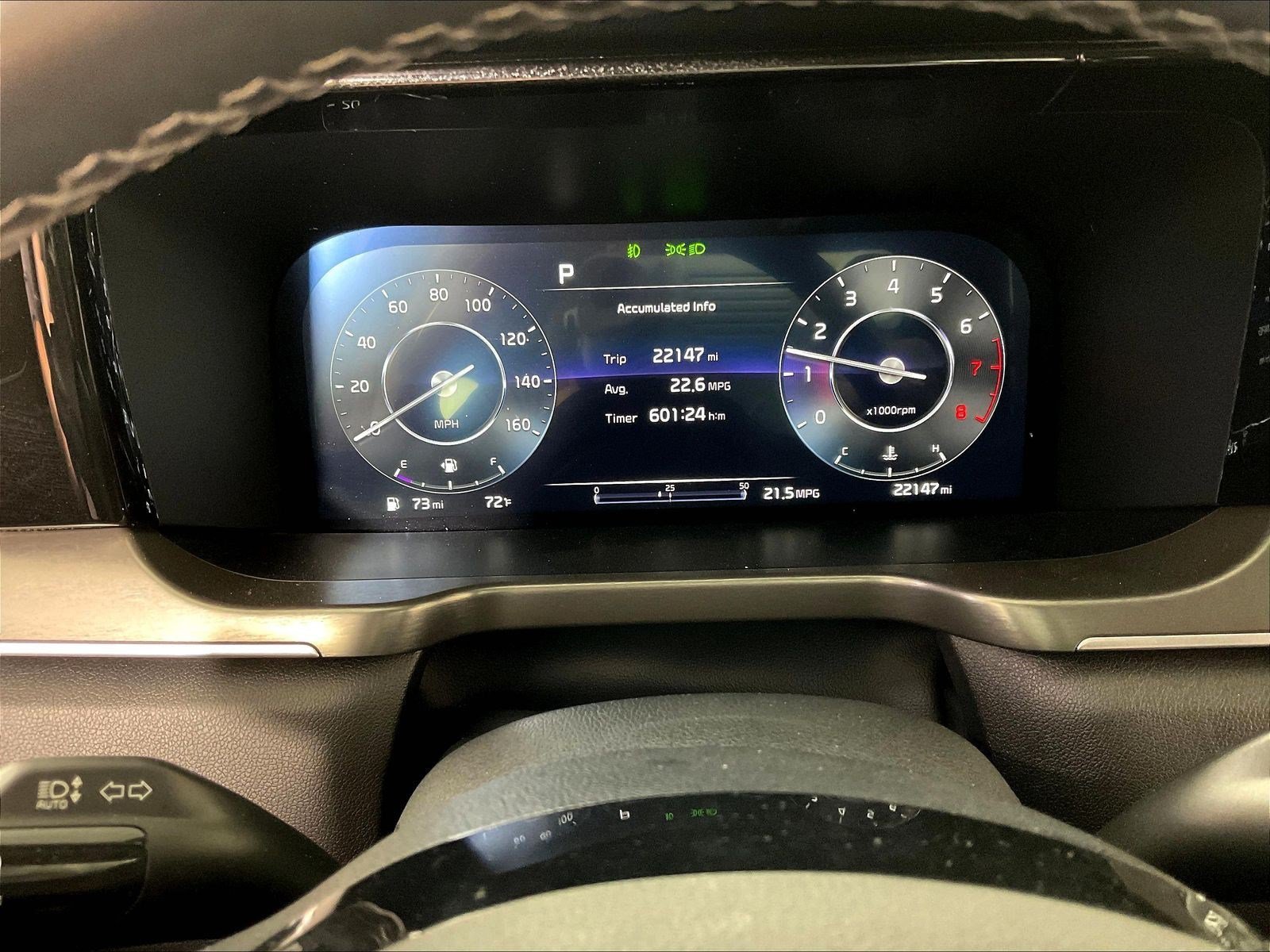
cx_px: 635
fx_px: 1064
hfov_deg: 61.7
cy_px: 476
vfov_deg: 48.2
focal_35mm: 29
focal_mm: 3
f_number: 1.8
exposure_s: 1/30
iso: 400
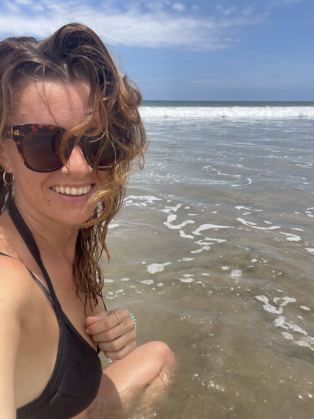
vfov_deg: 60.0
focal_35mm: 30
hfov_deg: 46.8
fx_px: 363
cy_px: 210
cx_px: 157
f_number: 2.2
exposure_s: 1/740
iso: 25
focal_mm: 2.71
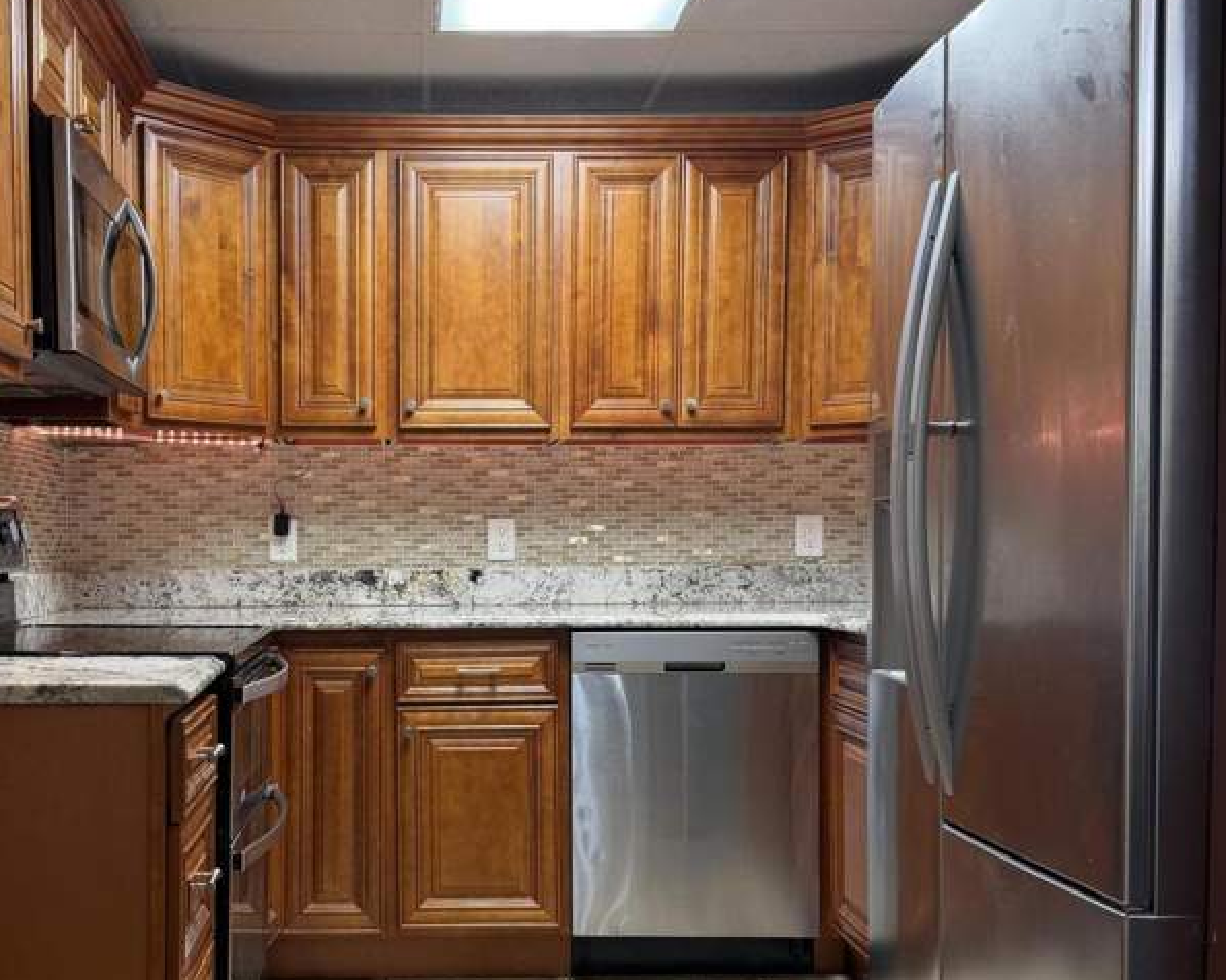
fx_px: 1524
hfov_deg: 43.3
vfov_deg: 35.5
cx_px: 427
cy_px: 605
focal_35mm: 42
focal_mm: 6.76
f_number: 1.78
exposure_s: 1/60
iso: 100
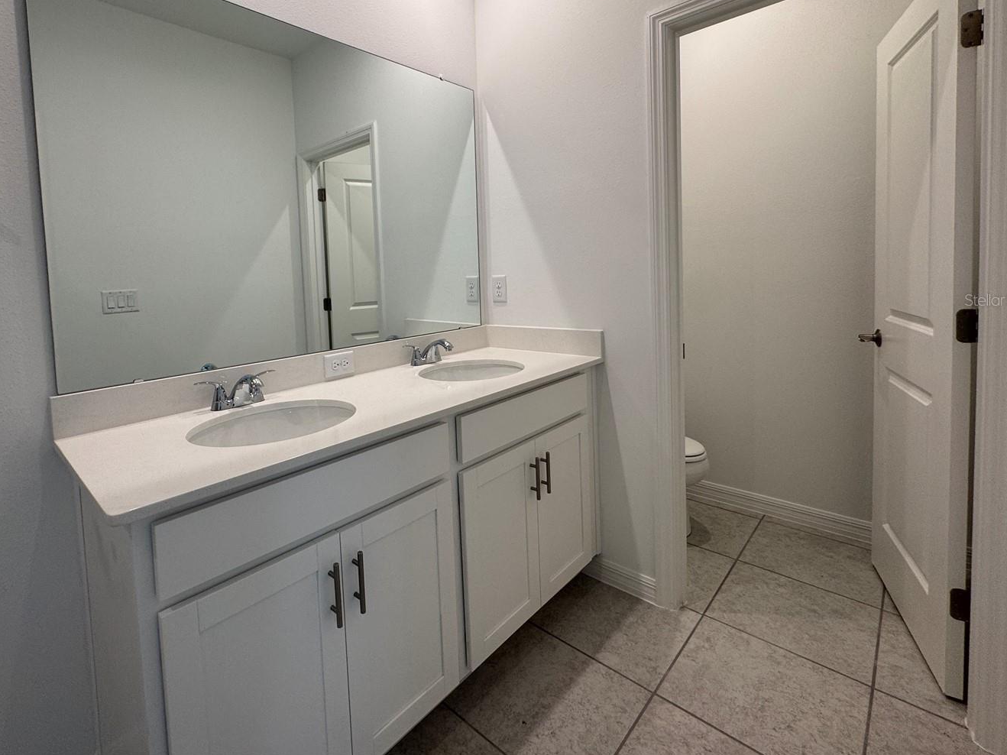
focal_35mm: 17
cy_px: 300
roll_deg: +1.9
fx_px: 494
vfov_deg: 73.8
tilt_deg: -3.1
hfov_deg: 90.3
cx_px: 426
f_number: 2.2
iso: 80
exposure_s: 1/120
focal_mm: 2.22
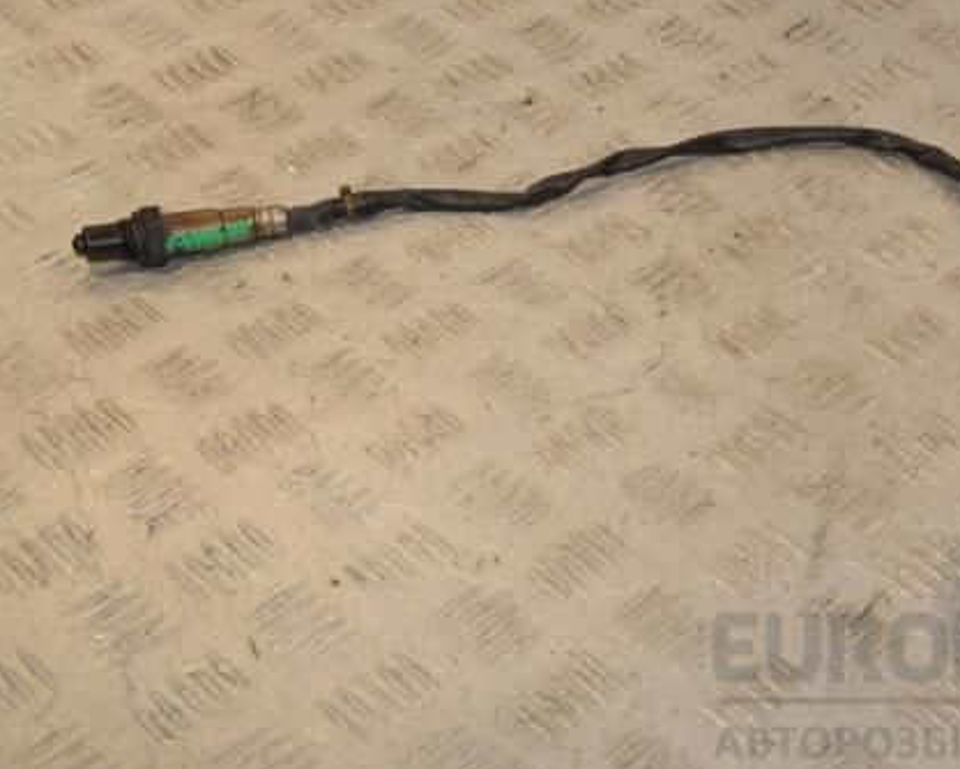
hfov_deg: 23.4
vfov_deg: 19.0
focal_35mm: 81
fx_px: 2302
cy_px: 341
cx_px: 670
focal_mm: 40
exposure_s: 1/200
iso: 800
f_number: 10
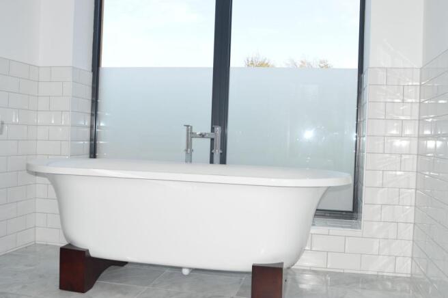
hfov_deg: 53.2
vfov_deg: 36.8
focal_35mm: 36
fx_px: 448
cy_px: 149
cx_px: 224
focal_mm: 24
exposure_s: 1/200
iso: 400
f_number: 9
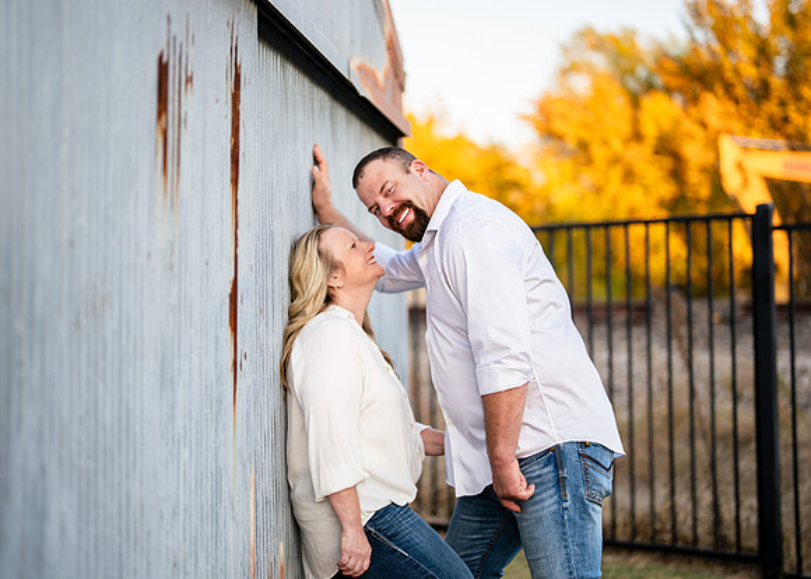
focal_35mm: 57
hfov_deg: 34.4
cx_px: 392
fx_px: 1308
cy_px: 290
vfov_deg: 24.9
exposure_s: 1/800
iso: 100
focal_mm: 50
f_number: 1.2
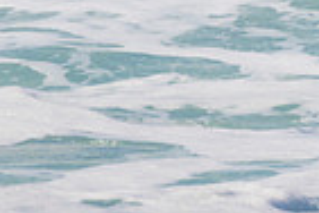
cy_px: -312
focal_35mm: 4498
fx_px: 39854
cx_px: 743
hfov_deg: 0.5
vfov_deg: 0.3
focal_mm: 800
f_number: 11
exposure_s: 1/2000
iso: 1000
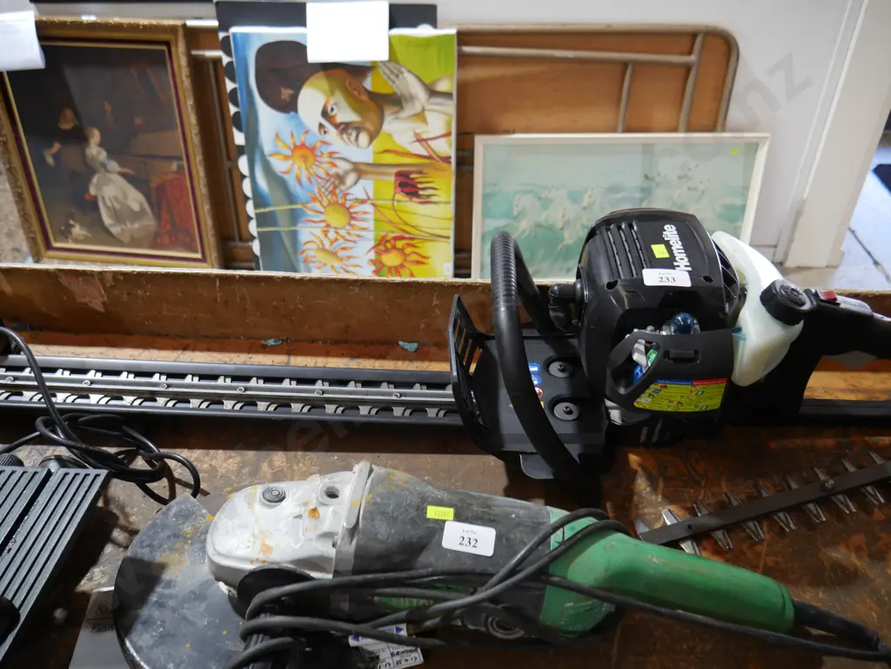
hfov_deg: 63.4
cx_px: 446
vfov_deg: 49.8
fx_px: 721
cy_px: 334
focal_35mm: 28
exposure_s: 1/60
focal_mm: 14
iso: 500
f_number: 3.5
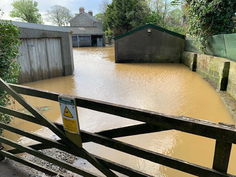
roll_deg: +1.4
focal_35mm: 26
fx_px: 177
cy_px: 88
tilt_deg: -16.5
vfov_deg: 53.1
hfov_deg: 67.3
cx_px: 118
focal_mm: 4.25
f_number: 1.8
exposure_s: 1/214
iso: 25
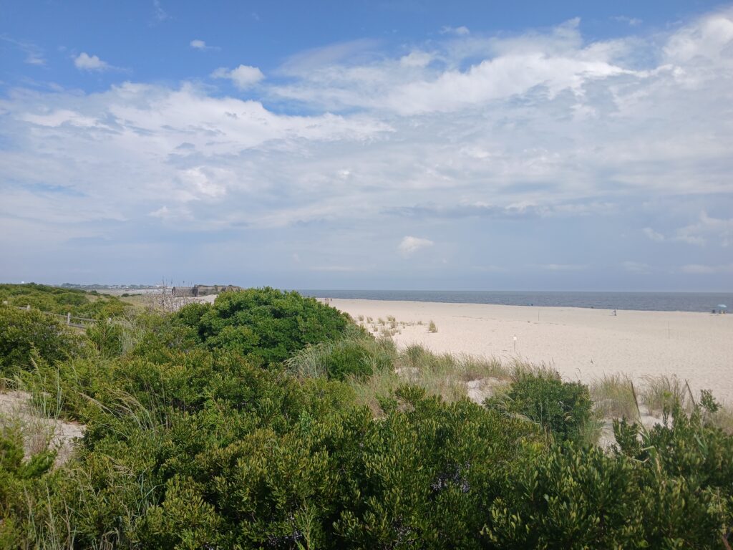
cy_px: 275
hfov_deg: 67.3
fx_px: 551
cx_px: 366
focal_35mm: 26
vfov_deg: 53.1
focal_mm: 3.98
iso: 20
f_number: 1.8
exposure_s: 1/910
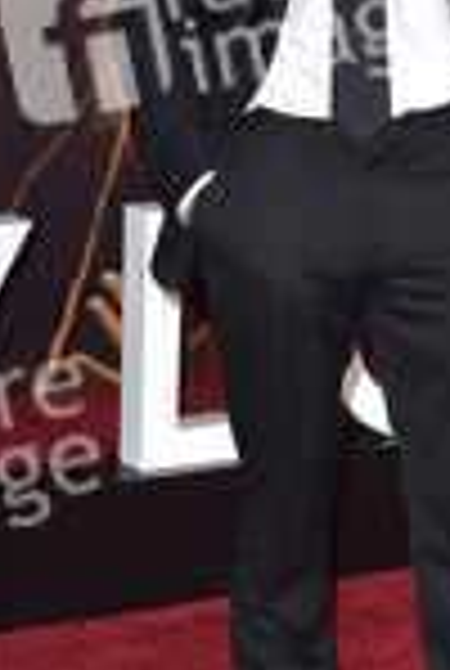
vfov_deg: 12.3
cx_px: 362
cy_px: 243
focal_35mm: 166
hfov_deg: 8.3
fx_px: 3098
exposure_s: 1/250
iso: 800
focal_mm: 62
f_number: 6.3
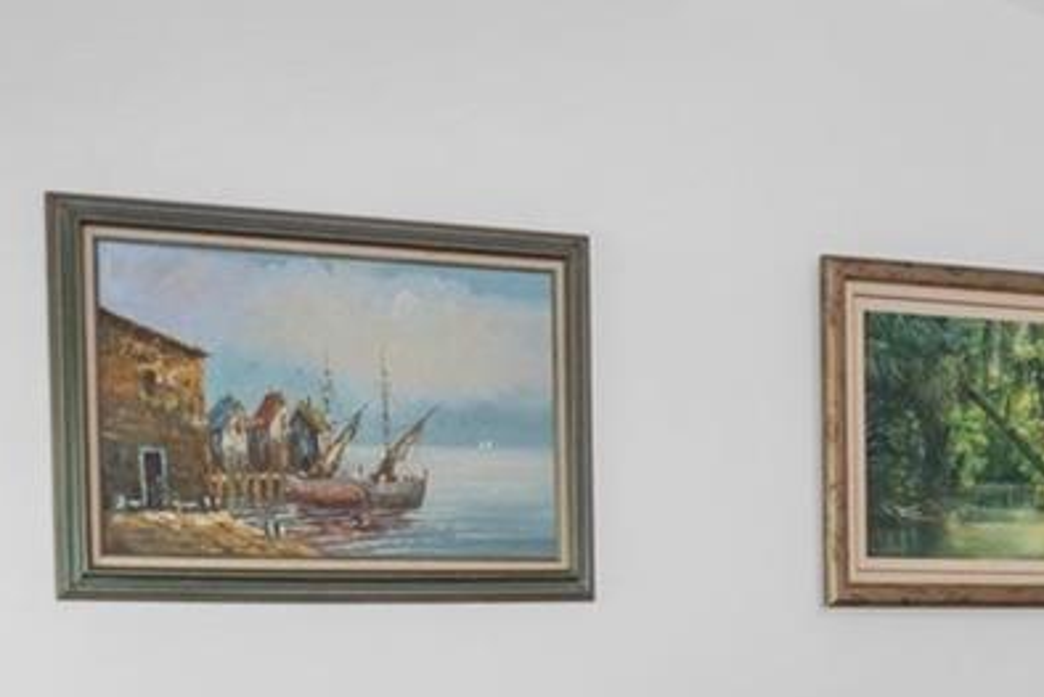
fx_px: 2002
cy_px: 837
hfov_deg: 28.5
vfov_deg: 18.7
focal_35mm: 69
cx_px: 859
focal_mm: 17
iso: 400
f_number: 8
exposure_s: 1/1.67
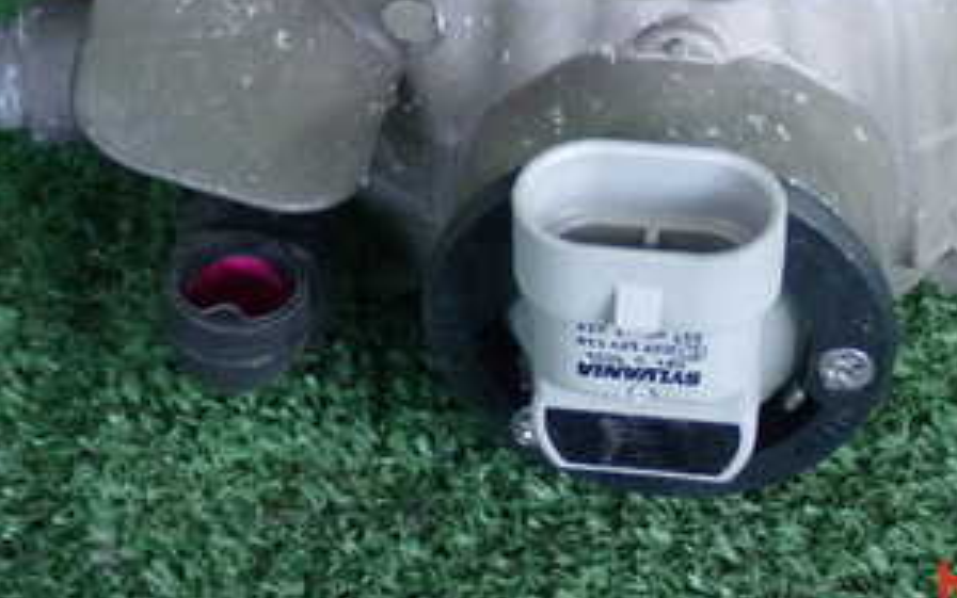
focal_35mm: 132
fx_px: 3443
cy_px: -86
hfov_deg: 15.8
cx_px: 701
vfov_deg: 9.8
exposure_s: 1/125
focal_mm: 11.09
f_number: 3.6
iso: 1000
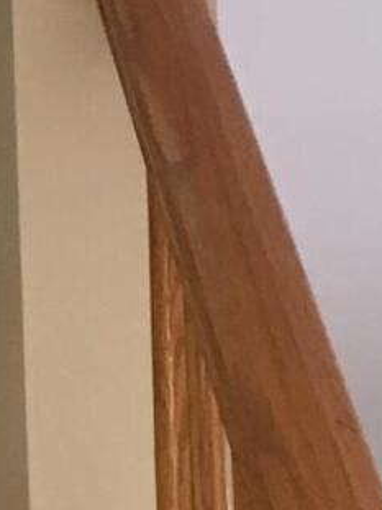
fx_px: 3166
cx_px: -754
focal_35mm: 215
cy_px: 510
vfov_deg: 9.1
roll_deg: +1.2
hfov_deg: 6.3
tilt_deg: +8.1
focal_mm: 4.15
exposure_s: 1/33
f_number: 2.2
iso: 125
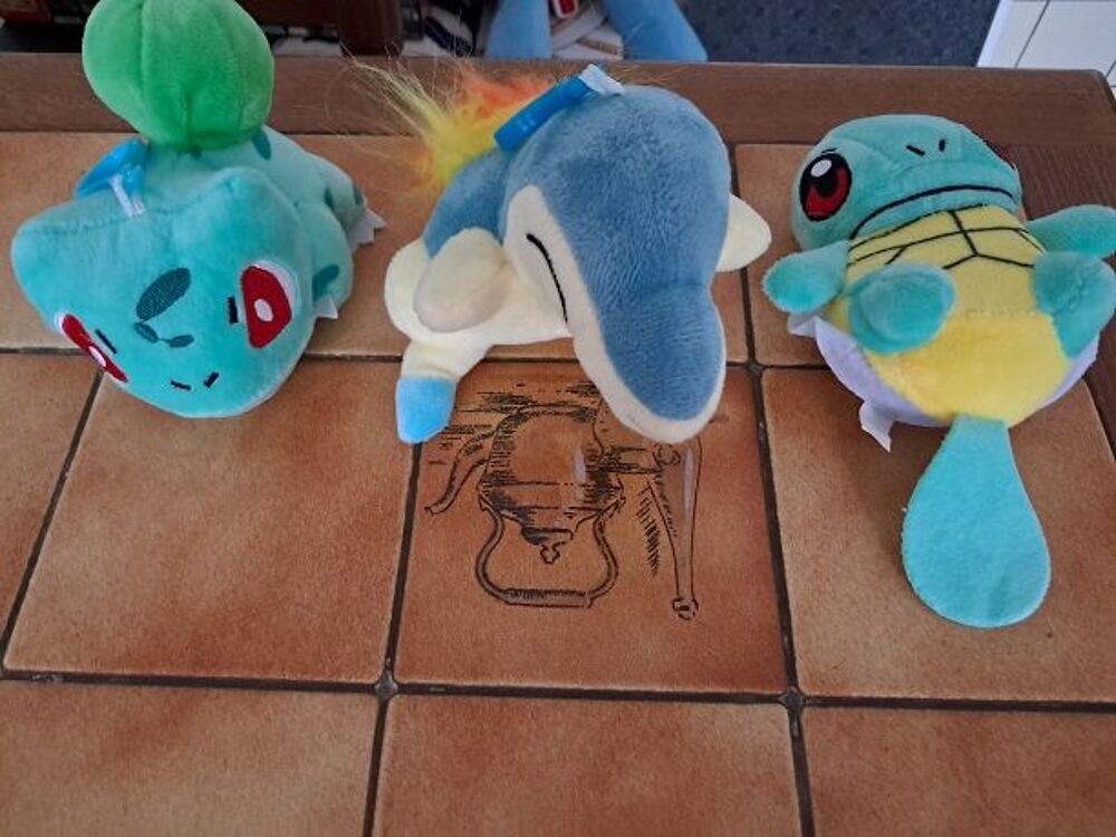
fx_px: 870
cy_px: 418
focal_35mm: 27
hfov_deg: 65.3
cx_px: 558
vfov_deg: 51.4
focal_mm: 4
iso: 1000
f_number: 1.8
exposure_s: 1/20
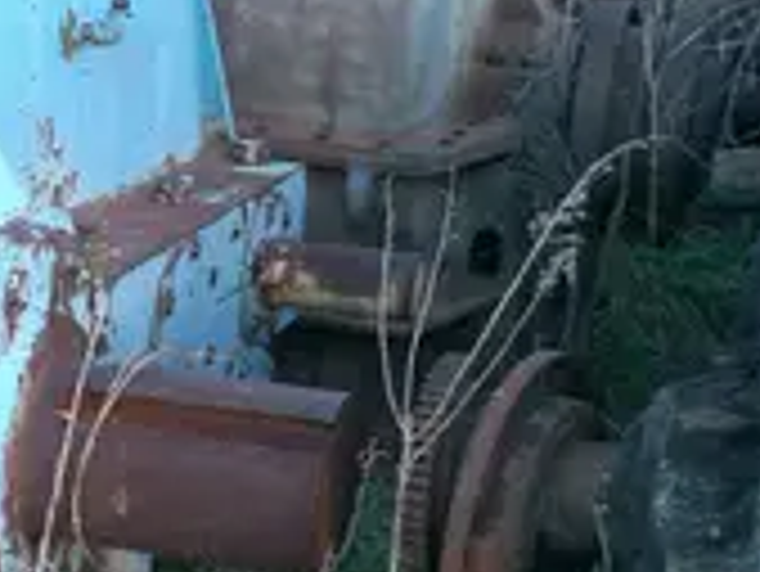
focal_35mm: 83
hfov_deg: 22.0
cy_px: 468
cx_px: -126
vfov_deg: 17.6
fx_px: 1824
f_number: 4.2
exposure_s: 1/50
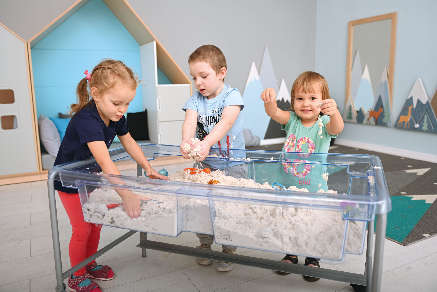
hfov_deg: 60.3
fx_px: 376
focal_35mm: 31
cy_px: 146
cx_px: 218
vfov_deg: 42.3
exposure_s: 1/200
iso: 64
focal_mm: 31
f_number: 2.8
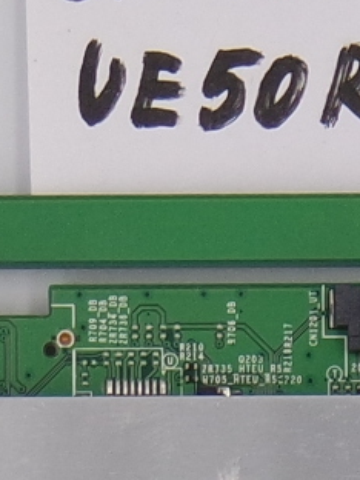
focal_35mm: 440
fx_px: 6101
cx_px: 422
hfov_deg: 3.4
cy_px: 1098
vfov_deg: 4.4
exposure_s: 1/125
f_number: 4.5
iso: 160
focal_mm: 18
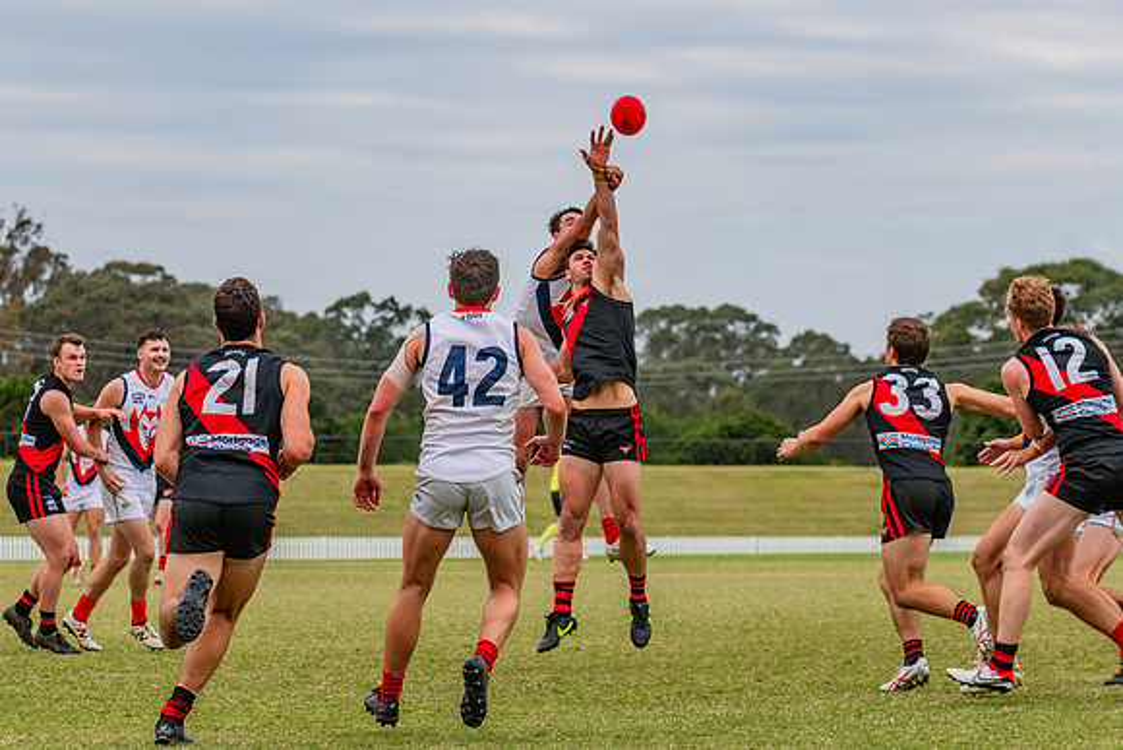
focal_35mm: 178
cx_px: 546
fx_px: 5558
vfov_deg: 7.7
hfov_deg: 11.5
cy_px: 375
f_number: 9
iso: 800
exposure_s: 1/1250
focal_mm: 170
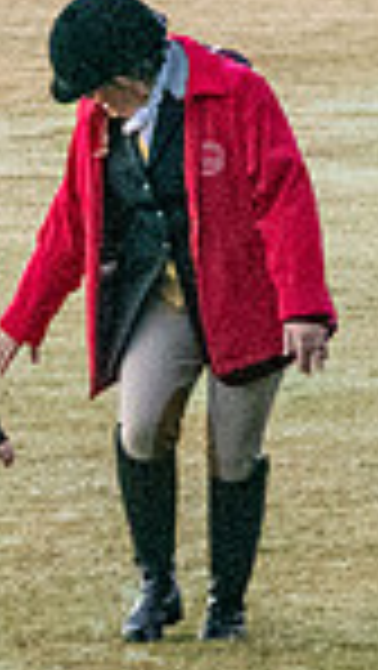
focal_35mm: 748
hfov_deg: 1.6
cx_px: 138
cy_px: 338
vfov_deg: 2.9
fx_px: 13306
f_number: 11
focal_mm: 78
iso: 6400
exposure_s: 1/125
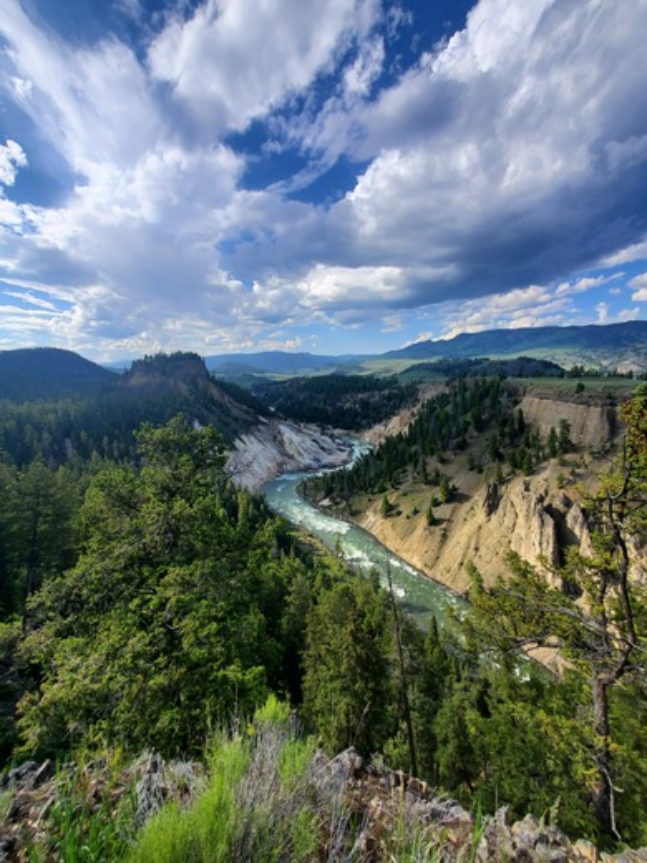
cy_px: 432
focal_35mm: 13
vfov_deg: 106.2
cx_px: 324
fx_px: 324
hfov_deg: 89.9
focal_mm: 1.8
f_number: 2.2
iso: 50
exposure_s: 1/1208
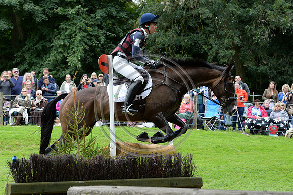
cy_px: 98
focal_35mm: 100
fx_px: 813
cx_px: 146
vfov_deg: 13.7
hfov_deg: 20.4
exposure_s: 1/1000
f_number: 6.3
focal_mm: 100
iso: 2000
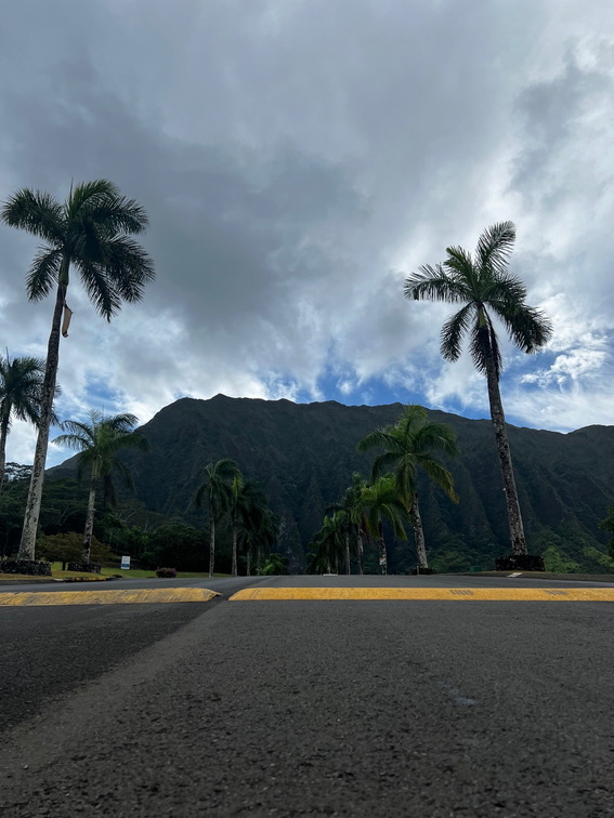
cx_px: 307
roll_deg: +0.5
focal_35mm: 26
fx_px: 615
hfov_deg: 53.1
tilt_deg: +21.1
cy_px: 409
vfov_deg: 67.3
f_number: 1.5
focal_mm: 5.7
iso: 50
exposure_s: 1/6993
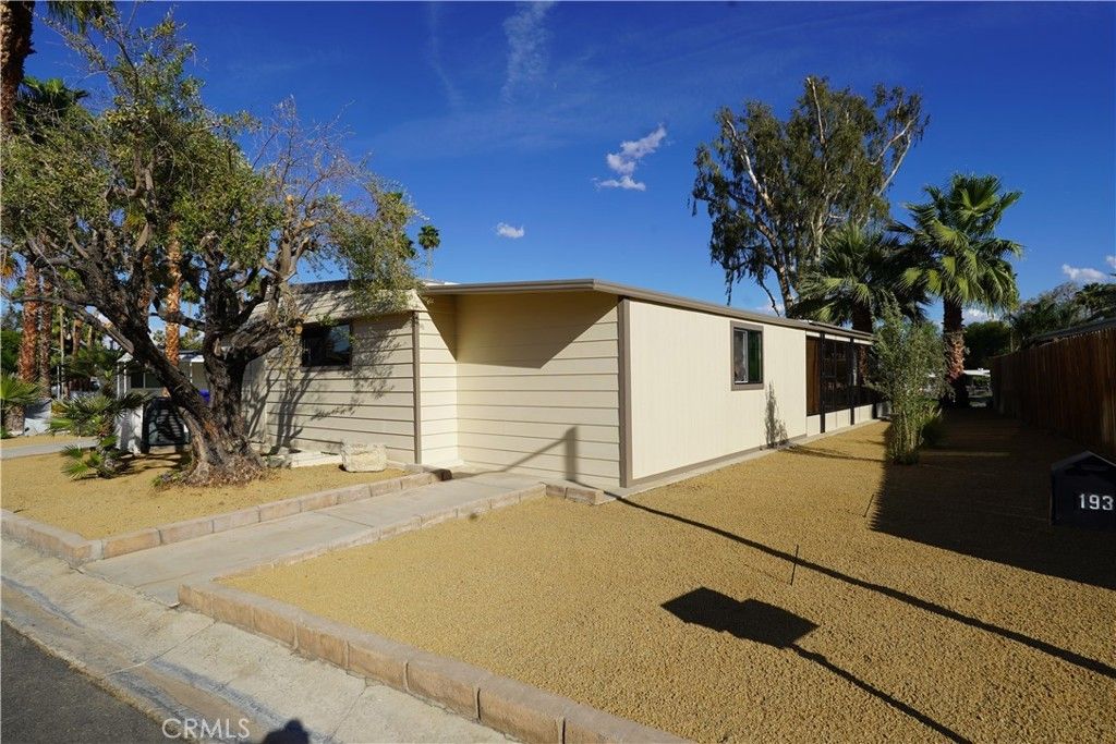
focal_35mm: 20
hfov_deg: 85.4
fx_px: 605
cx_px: 558
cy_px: 372
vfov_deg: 63.2
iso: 100
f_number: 10
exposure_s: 1/320
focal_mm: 19.5
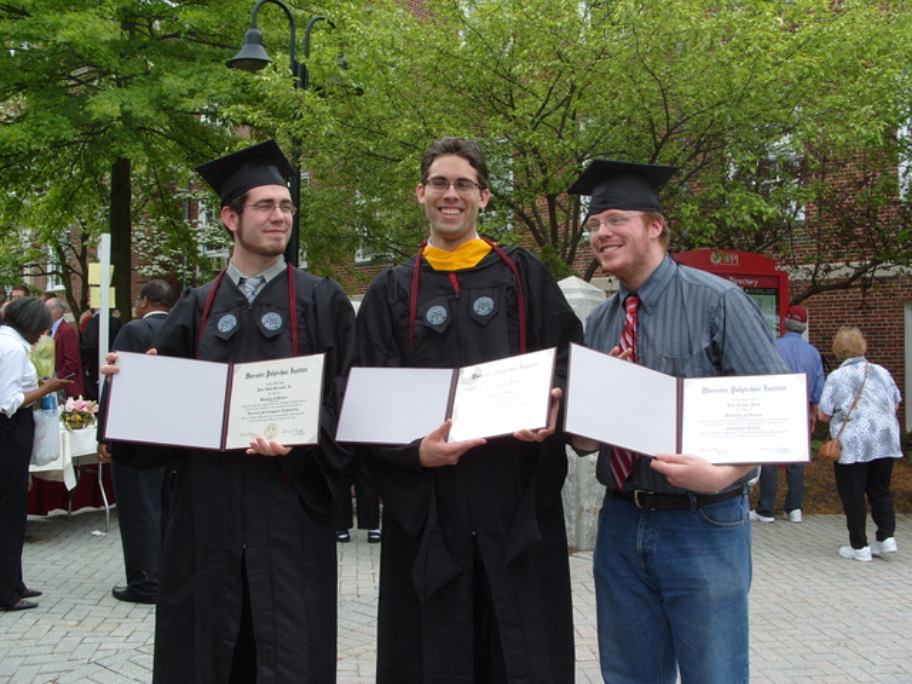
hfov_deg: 52.6
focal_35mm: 35
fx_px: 922
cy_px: 342
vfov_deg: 40.7
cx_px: 456
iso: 80
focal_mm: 7.8
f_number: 4.8
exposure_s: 1/180
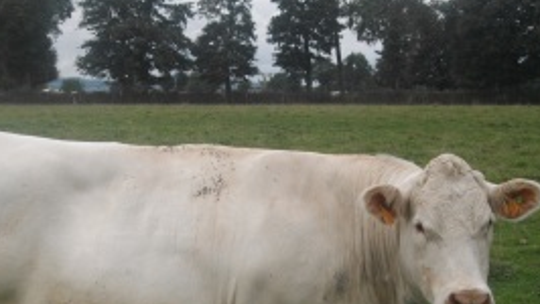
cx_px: 207
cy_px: 262
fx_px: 1504
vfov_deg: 11.5
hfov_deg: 20.3
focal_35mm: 105
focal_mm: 11
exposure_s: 1/200
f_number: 4.1
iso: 100
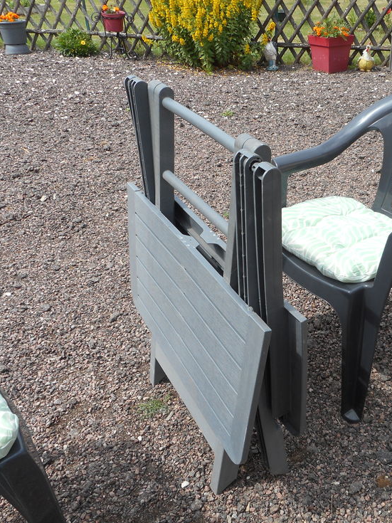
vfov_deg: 54.0
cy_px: 265
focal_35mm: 34
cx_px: 286
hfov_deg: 40.8
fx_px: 514
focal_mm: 4.5
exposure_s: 1/500
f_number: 3.7
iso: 80
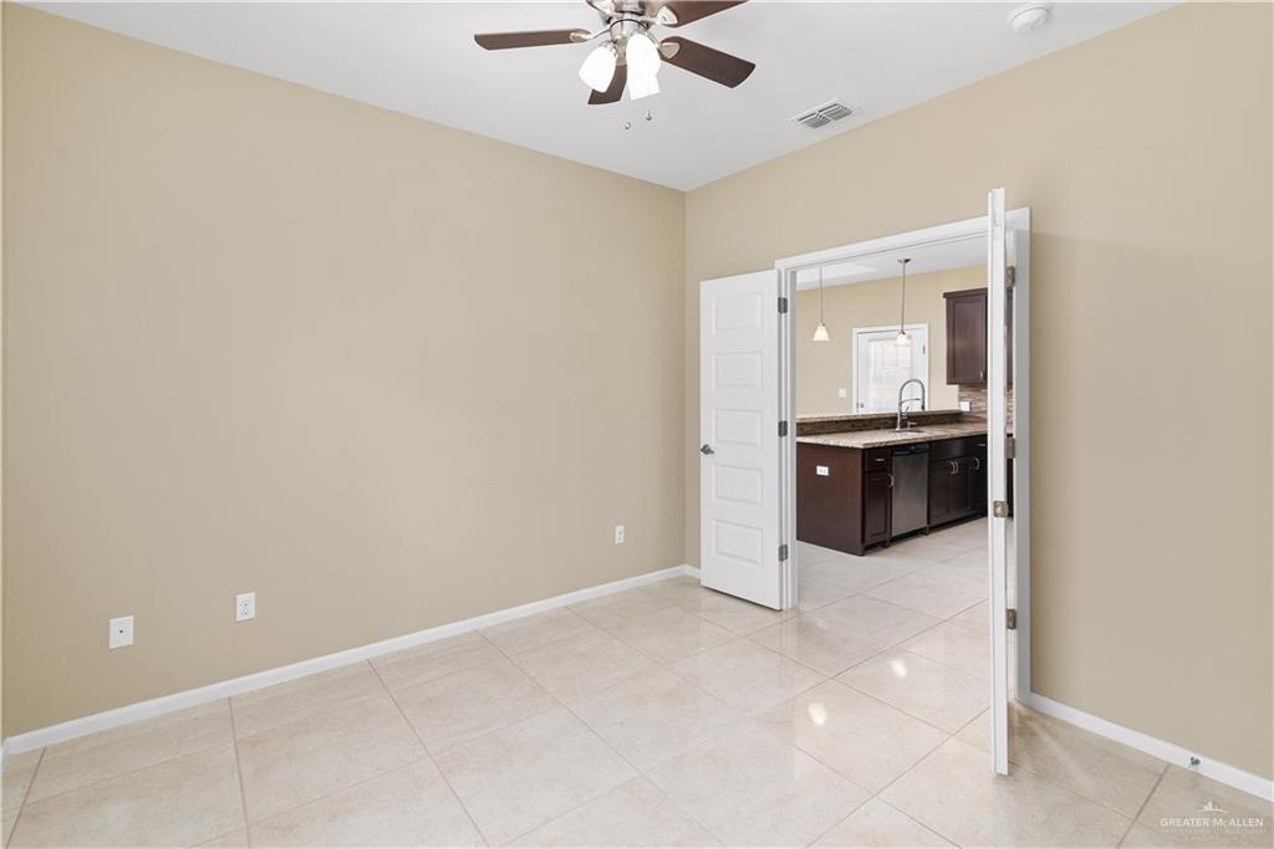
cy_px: 424
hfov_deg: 96.7
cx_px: 637
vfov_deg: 73.8
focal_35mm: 16
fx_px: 566
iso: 320
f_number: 8
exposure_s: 1/5
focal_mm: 16
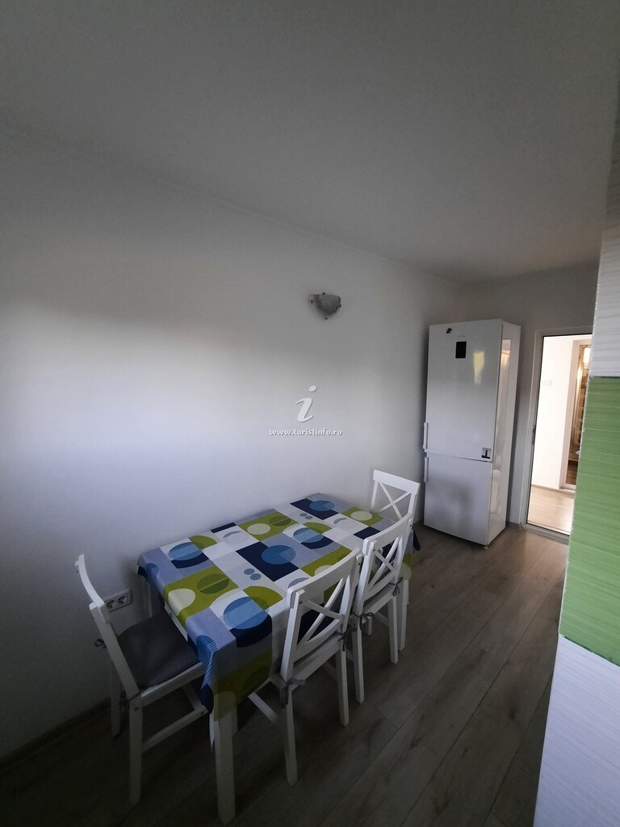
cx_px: 310
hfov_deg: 89.9
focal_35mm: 13
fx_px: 310
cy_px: 414
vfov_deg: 106.2
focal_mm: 1.74
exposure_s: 1/25
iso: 500
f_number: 2.2
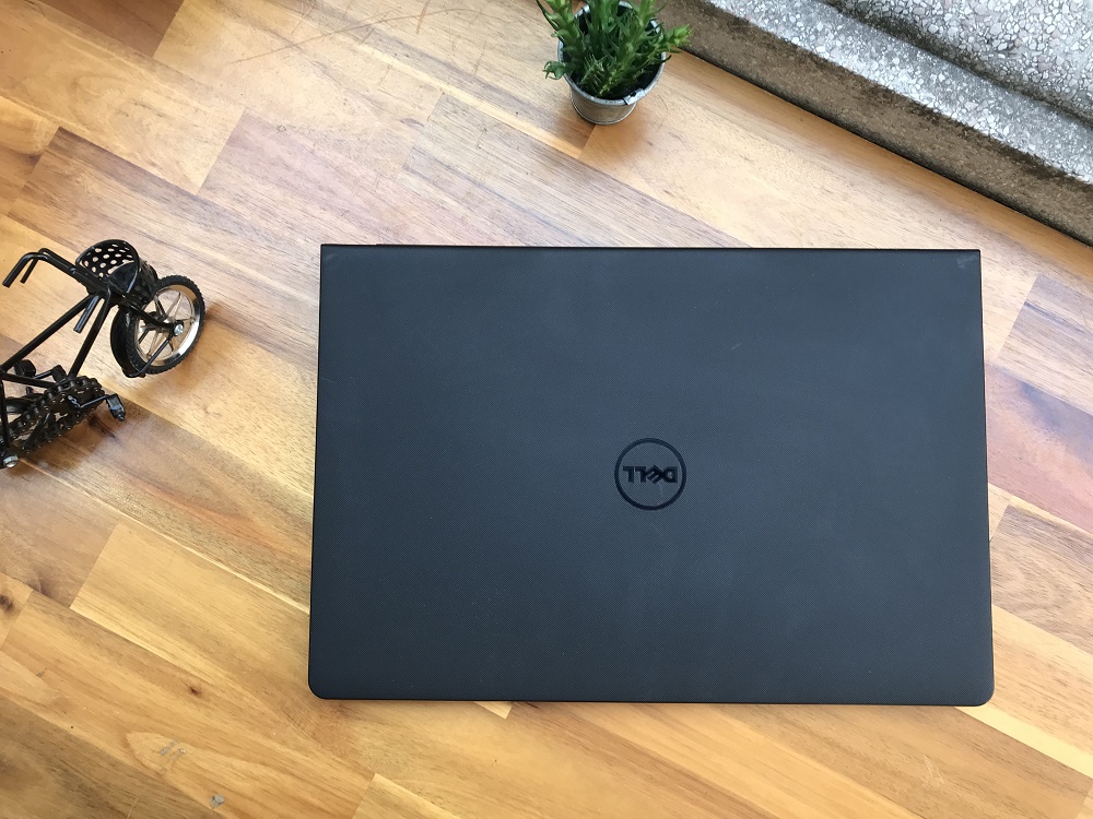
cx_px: 546
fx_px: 884
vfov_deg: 49.7
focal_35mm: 28
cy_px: 410
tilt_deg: -86.3
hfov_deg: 63.4
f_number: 1.8
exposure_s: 1/50
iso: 25
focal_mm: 3.99
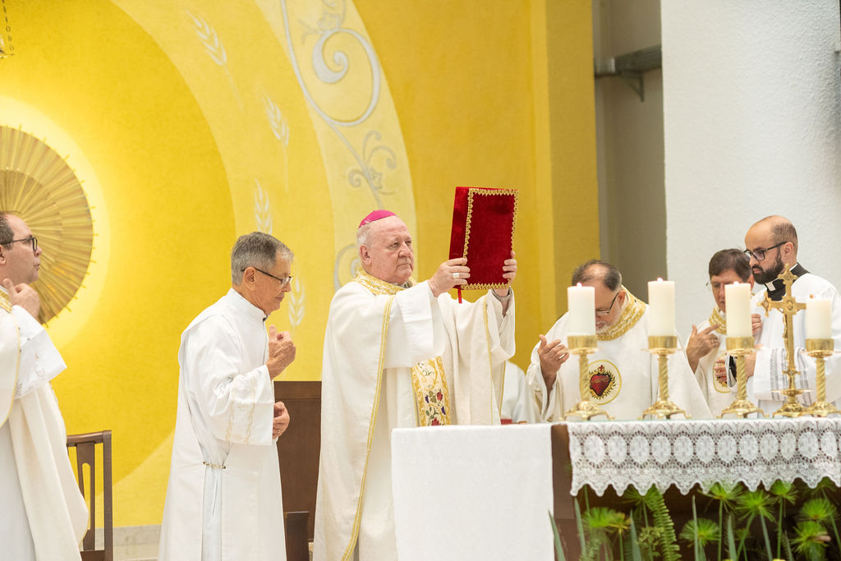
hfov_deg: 23.9
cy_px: 280
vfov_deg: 16.1
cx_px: 420
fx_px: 1986
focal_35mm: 85
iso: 2000
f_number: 3.2
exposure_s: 1/200
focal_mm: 85
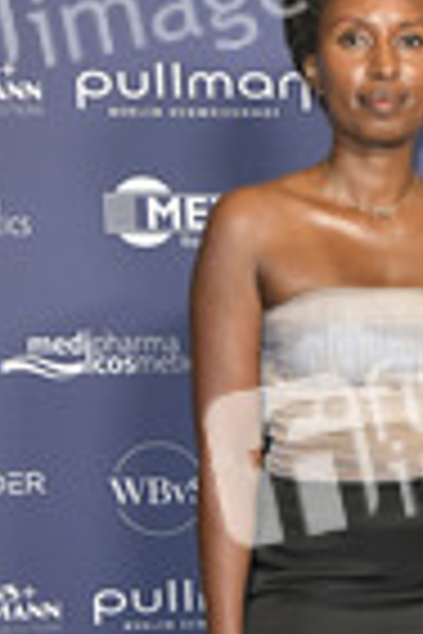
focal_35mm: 99
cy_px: 665
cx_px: 567
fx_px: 1745
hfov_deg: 13.3
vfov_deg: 19.9
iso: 2000
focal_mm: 35
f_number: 6.3
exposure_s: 1/200
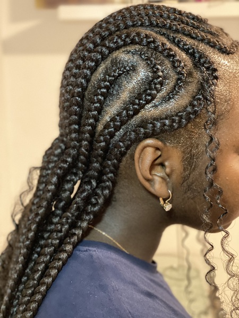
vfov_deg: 36.8
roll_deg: +0.7
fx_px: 479
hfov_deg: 28.0
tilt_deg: -8.0
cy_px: 159
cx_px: 120
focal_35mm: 52
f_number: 2
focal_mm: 6
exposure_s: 1/14
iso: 800
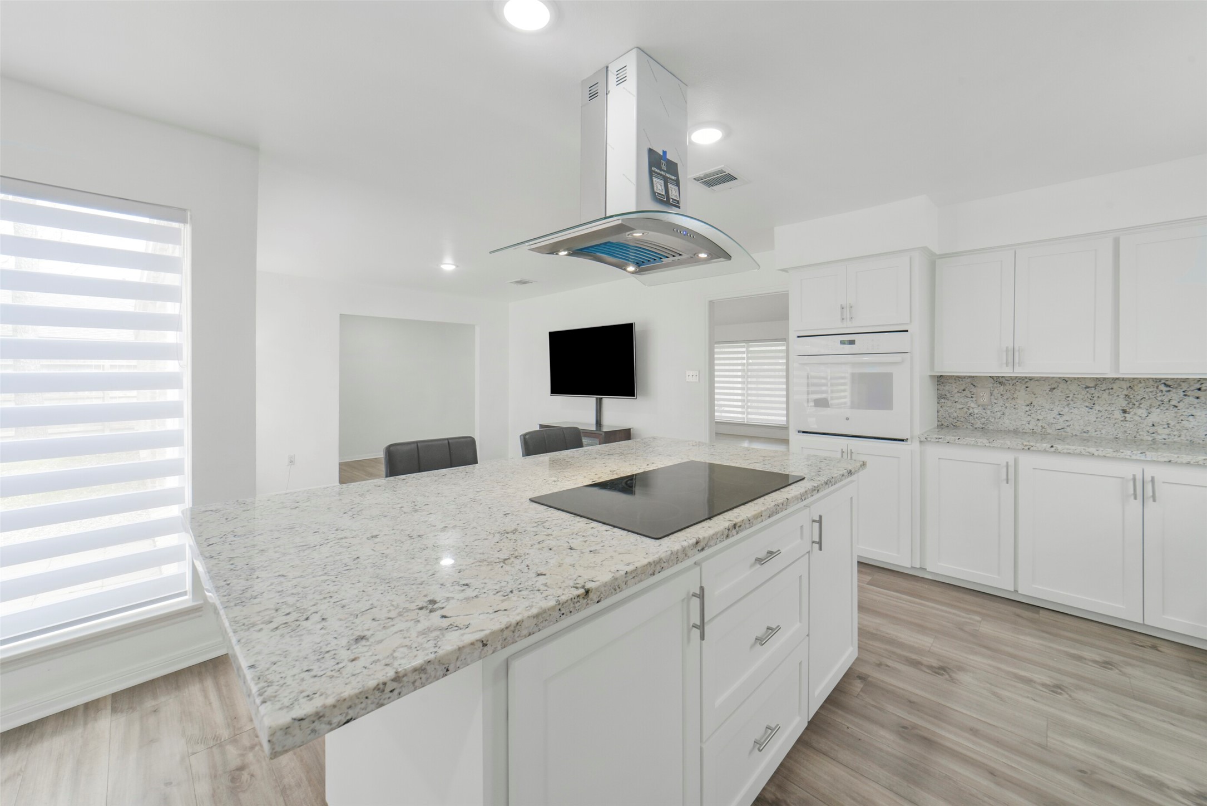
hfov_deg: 104.2
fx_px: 469
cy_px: 403
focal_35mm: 14
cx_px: 604
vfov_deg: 81.2
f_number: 11
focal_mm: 14
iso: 500
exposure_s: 1/20
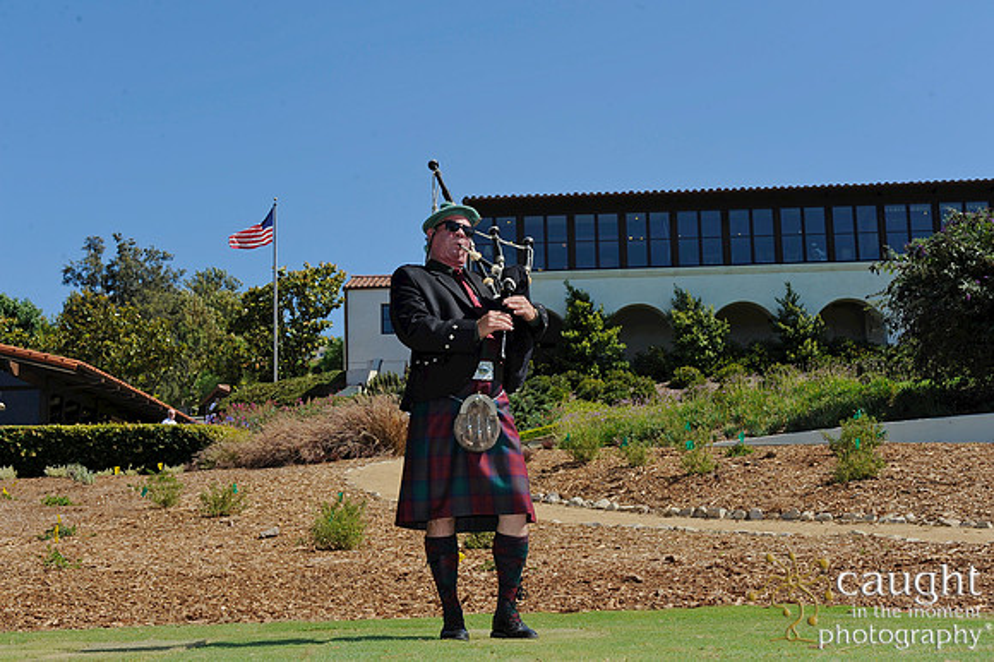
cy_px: 331
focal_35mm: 52
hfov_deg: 38.2
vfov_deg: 26.0
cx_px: 497
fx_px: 1435
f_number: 11
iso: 200
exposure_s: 1/250
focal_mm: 52
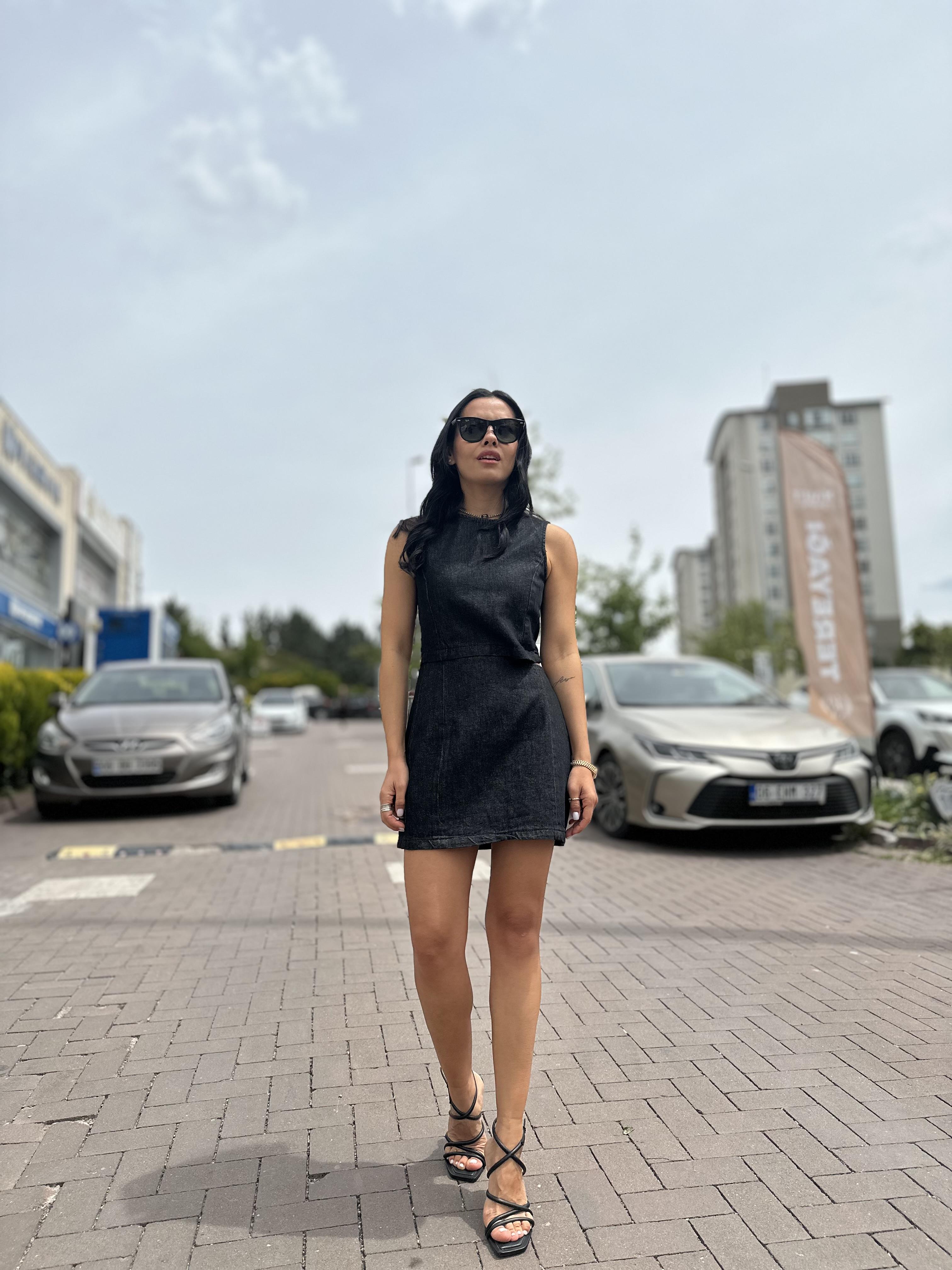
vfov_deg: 71.6
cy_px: 635
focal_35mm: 24
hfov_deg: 56.8
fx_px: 880
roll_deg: +0.2
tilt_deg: +7.4
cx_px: 476
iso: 80
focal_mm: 6.86
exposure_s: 1/8929
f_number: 1.78
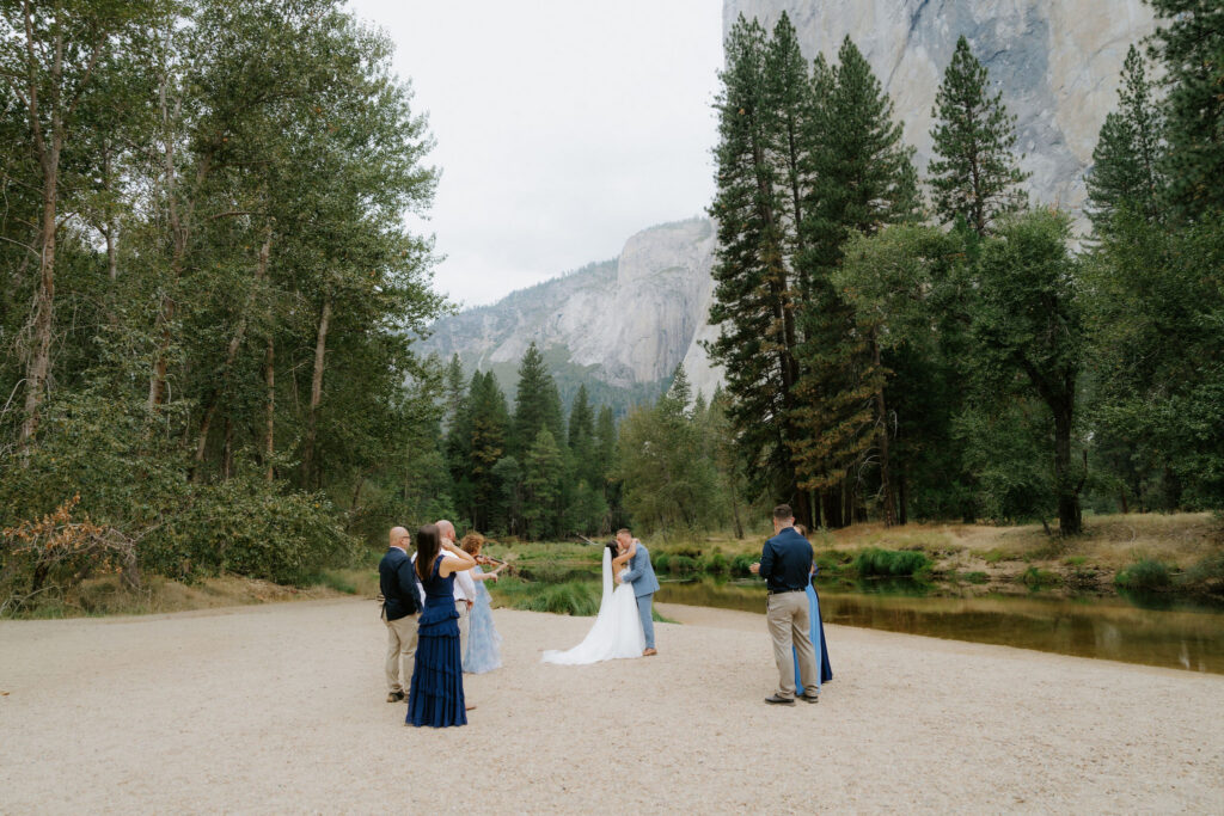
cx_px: 601
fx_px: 835
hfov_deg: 72.5
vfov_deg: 52.1
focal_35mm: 25
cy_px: 413
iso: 80
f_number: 2.8
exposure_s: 1/500
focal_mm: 24
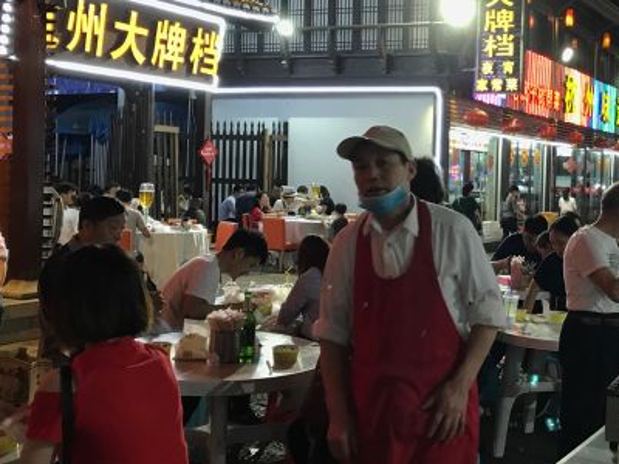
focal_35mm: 49
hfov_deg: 37.6
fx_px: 876
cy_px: 199
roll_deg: -1.3
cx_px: 491
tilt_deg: +0.7
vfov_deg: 29.6
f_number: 1.8
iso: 50
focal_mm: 3.99
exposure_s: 1/17
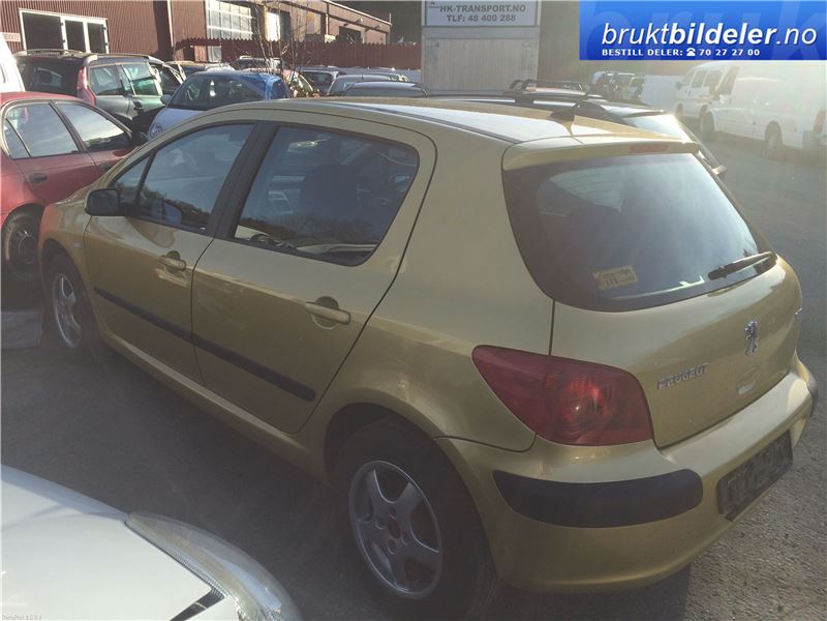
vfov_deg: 48.2
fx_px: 693
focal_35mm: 29
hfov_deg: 61.7
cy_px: 310
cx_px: 414
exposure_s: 1/1080
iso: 32
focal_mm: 4.15
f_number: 2.2
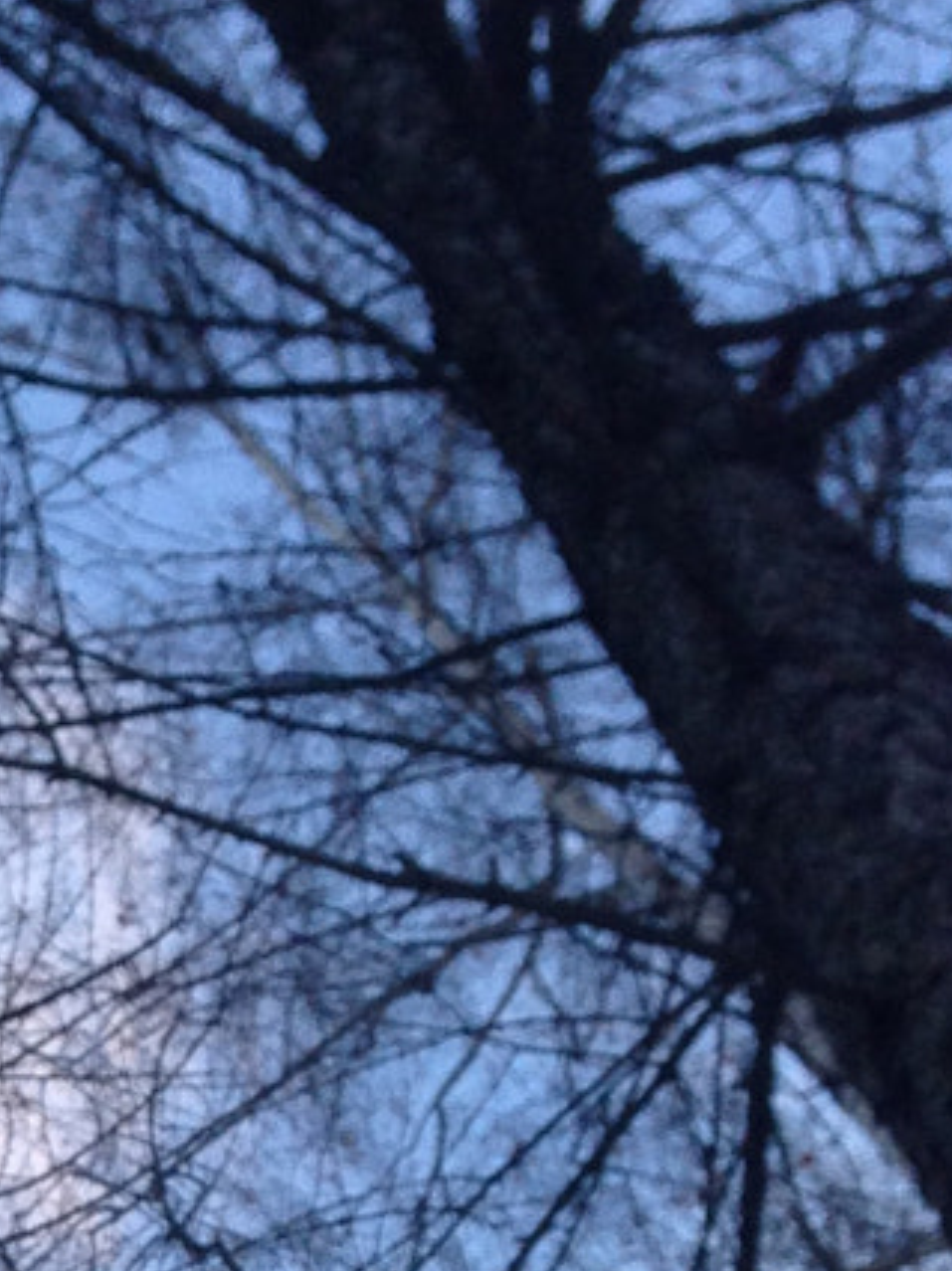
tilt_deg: +65.1
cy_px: 1716
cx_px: -534
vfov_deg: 15.1
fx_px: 4552
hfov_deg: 11.4
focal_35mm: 124
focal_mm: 4.12
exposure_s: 1/60
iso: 64
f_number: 2.4
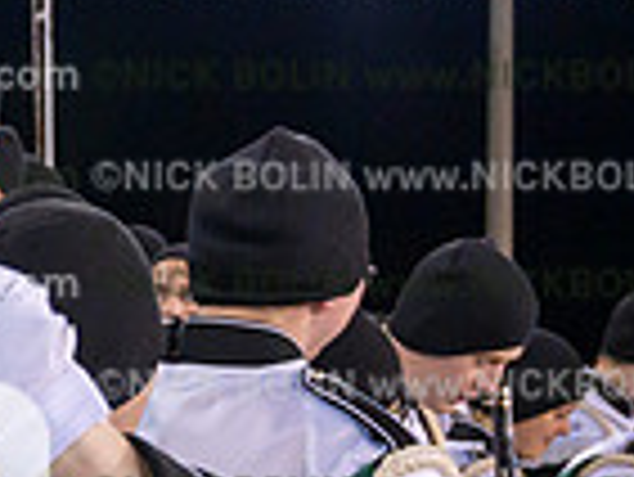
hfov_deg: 18.6
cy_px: 594
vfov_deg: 15.0
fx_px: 1741
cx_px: -270
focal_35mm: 95
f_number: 4.5
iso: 5000
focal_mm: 24
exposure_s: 1/640
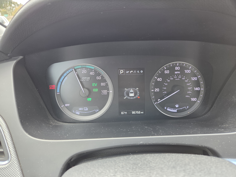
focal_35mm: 23
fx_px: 157
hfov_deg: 73.9
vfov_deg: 58.9
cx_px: 118
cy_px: 88
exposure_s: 1/180
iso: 125
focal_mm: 5.4
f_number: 1.8
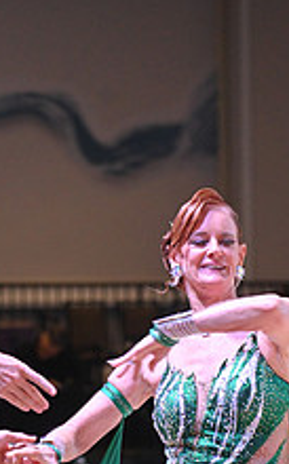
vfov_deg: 6.2
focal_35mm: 336
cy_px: 605
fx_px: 4245
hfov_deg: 3.9
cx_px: 43
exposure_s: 1/250
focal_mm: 125
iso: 2000
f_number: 4
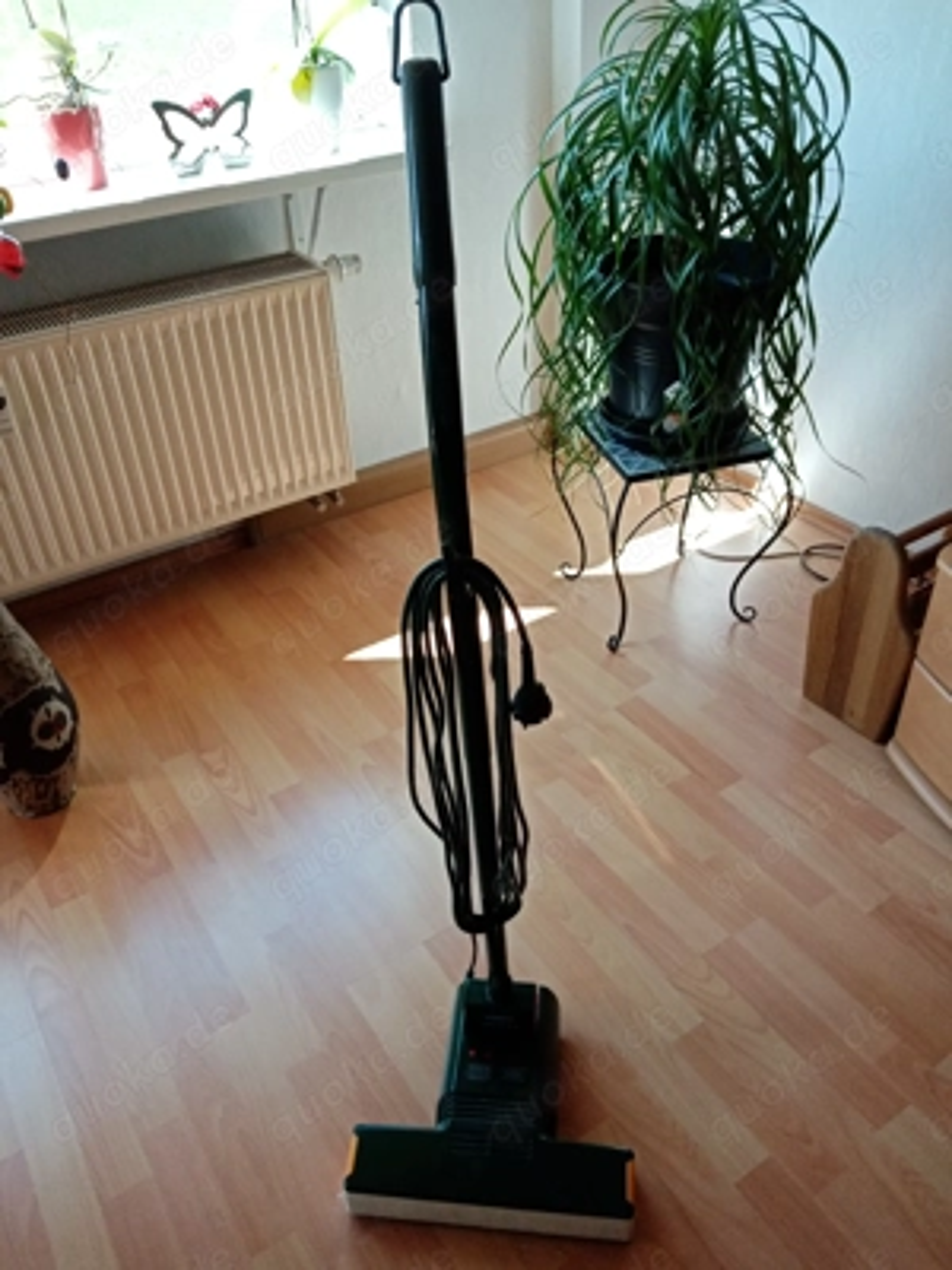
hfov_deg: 53.1
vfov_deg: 67.3
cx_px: 476
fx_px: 953
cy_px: 635
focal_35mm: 26
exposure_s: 1/100
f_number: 1.8
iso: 181
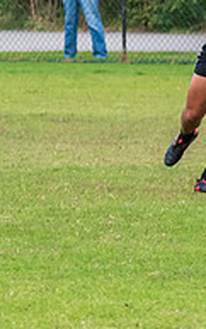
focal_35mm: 1012
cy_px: -96
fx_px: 9070
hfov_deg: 1.3
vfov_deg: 2.1
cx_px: 298
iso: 1250
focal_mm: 200
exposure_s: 1/1600
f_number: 8
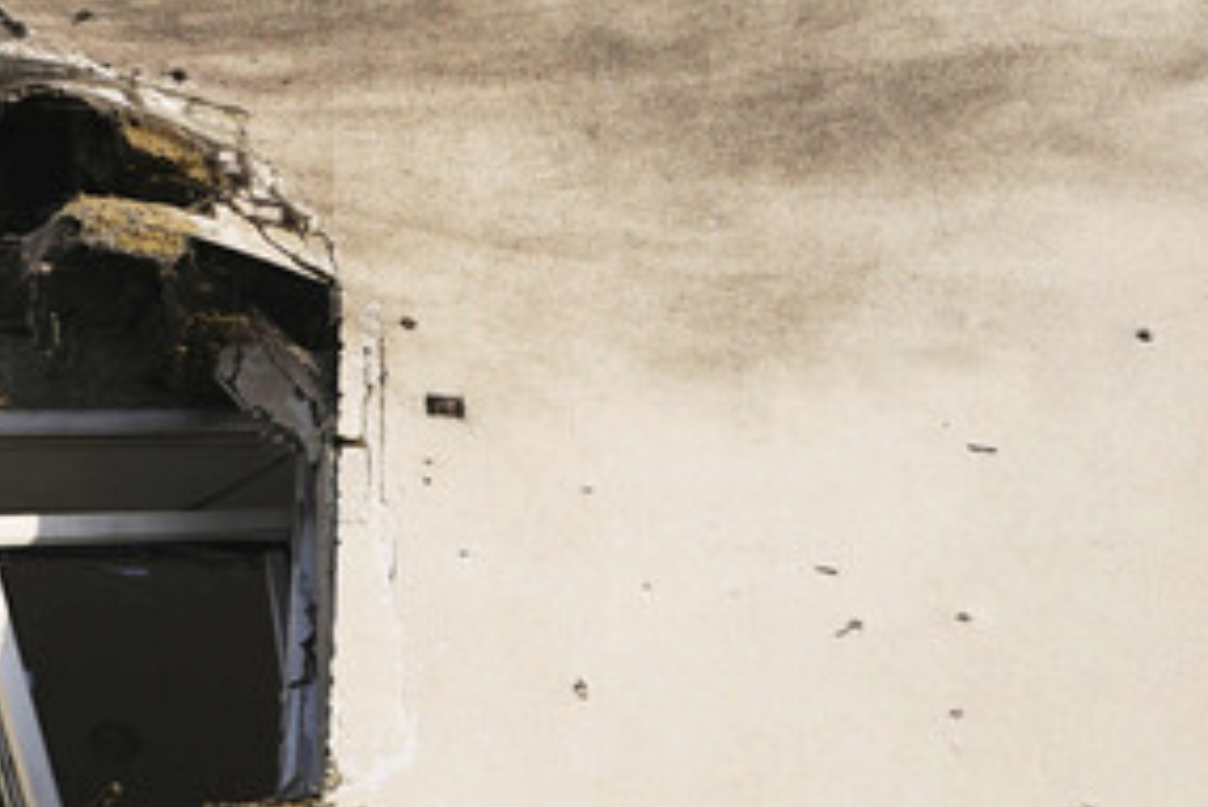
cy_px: 463
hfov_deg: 1.8
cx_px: -287
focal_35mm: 1118
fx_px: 37532
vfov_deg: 1.2
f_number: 2.8
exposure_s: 1/1000
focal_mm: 200
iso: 50
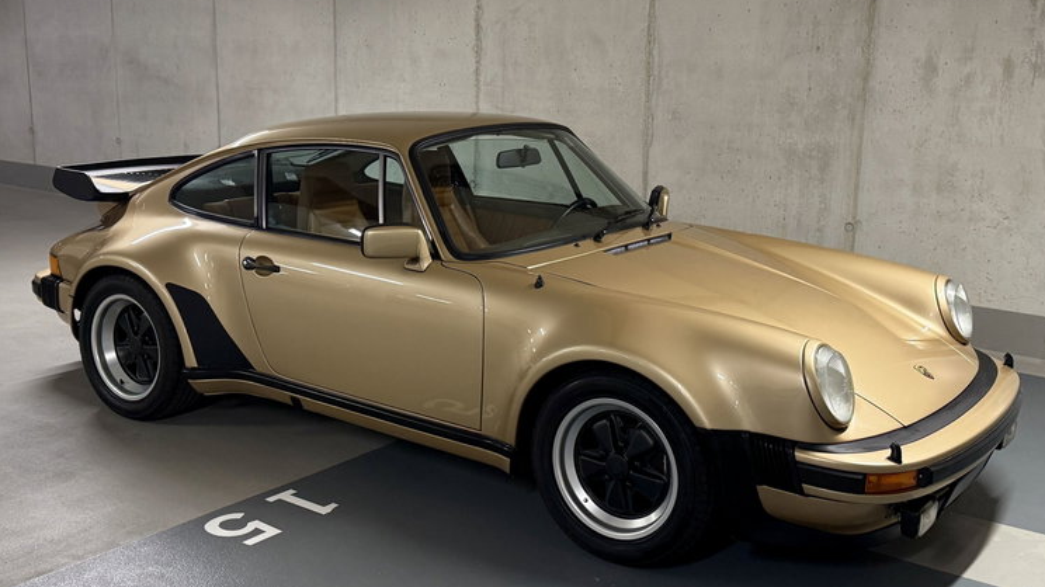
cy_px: 226
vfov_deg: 42.6
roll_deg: +0.7
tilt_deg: -11.8
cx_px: 538
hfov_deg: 69.9
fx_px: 748
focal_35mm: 27
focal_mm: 6.76
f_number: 1.78
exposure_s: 1/100
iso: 250
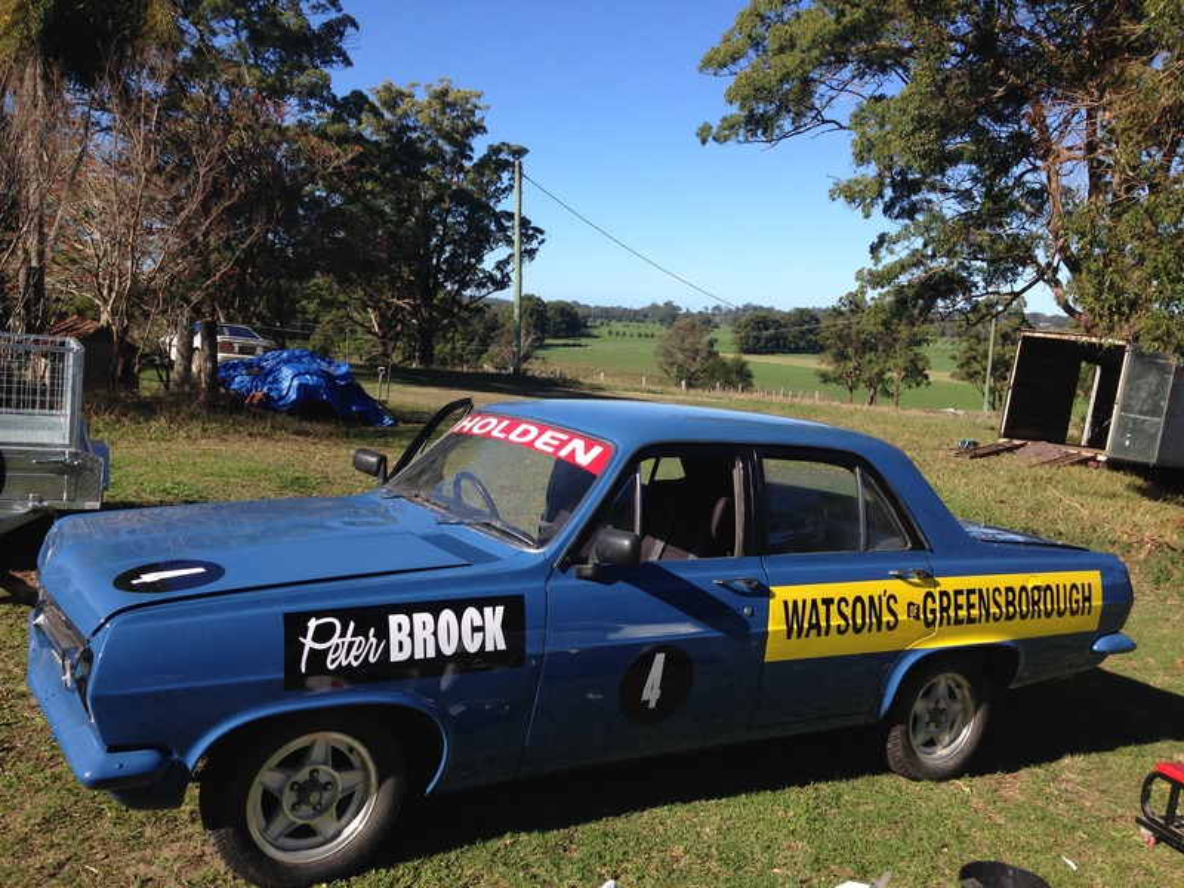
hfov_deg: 55.4
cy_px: 444
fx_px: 1129
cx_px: 592
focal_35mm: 33
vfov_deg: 42.9
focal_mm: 4.12
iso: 50
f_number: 2.4
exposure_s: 1/1466
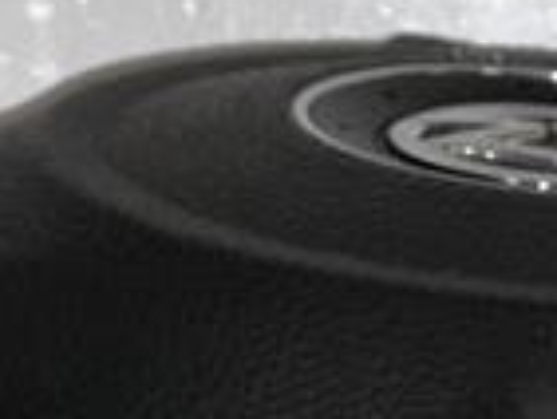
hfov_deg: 5.7
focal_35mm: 349
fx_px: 5620
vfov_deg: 4.2
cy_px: 609
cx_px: 624
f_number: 2.8
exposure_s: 1/85
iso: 125
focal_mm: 9
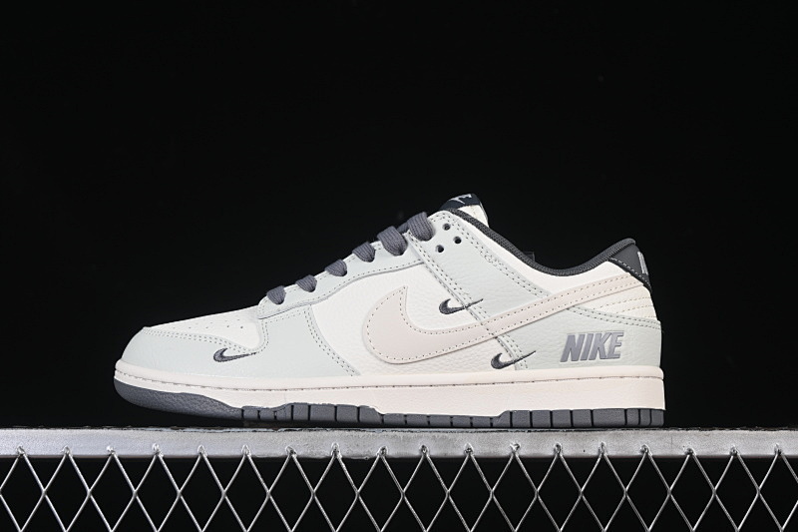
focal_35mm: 75
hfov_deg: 27.0
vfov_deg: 18.2
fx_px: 1662
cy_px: 266
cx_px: 399
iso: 160
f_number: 8
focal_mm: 50
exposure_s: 1/80
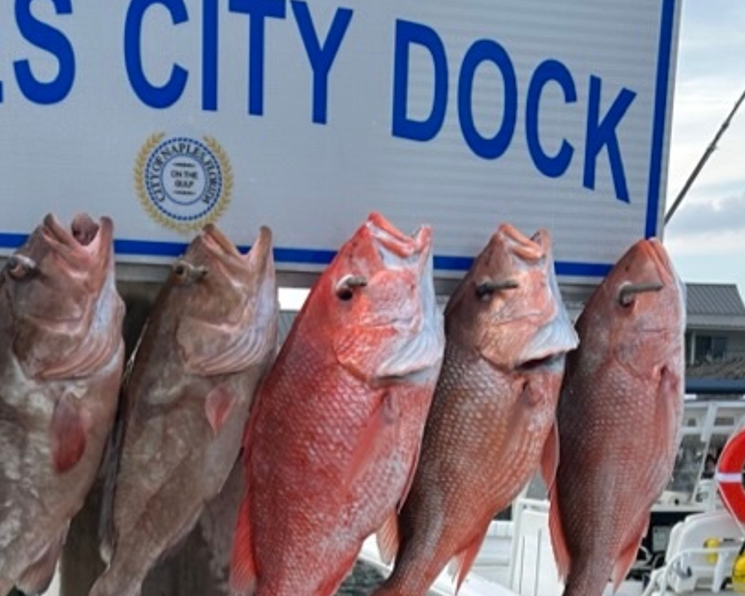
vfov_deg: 22.2
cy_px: 698
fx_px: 1411
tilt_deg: -10.4
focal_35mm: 64
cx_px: 338
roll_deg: -0.6
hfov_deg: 29.6
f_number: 1.5
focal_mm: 5.7
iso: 50
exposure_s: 1/1038
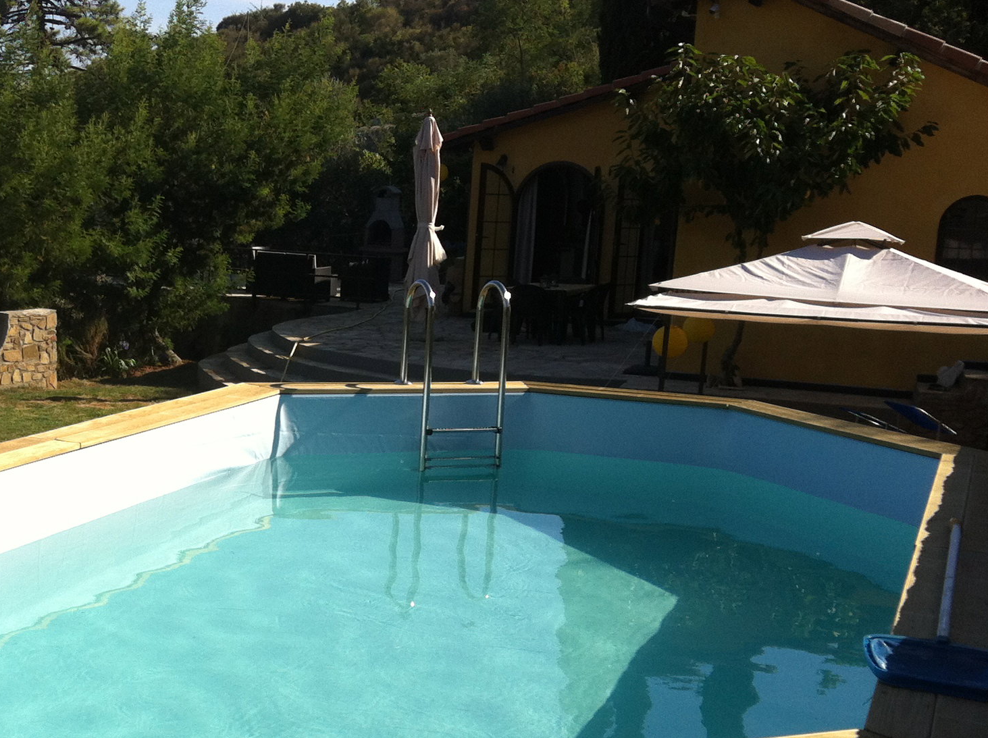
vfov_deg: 23.5
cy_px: 502
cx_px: 165
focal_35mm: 62
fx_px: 1767
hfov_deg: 30.3
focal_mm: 3.85
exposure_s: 1/1117
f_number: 2.8
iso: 80
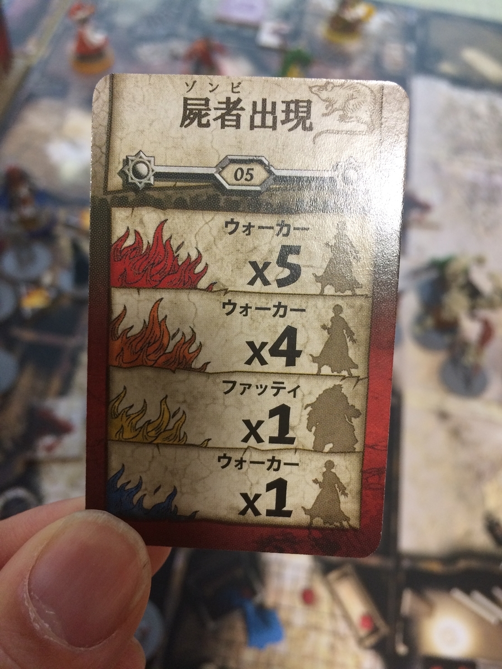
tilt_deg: -57.6
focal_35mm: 29
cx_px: 251
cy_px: 334
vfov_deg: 61.7
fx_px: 561
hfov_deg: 48.2
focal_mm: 4.15
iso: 125
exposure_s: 1/30
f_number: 2.2
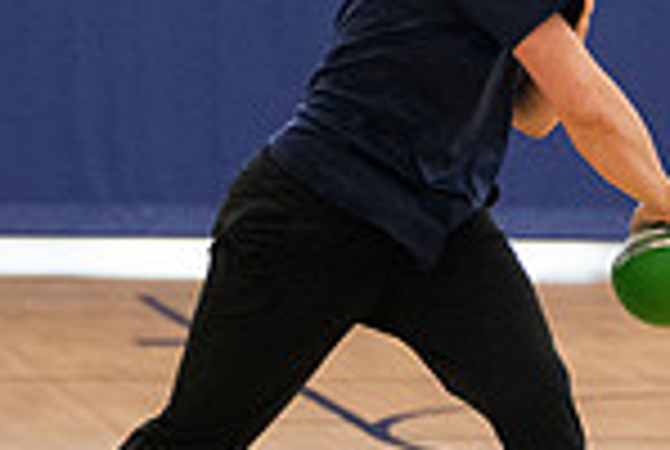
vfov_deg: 2.9
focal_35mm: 472
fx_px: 8802
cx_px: 869
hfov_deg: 4.3
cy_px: 281
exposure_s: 1/1000
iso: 4000
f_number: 2.8
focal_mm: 115
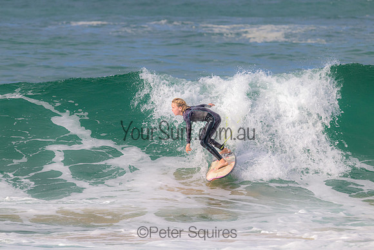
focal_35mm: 577
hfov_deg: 3.6
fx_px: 5996
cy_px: 109
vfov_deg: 2.4
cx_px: 187
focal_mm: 510
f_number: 11
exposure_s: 1/1250
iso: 720
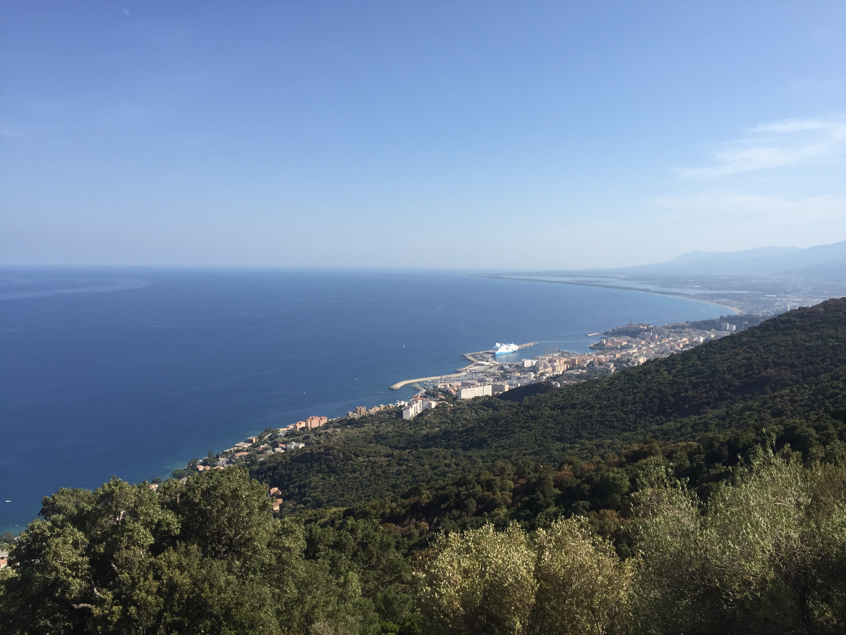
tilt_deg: -3.7
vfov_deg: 48.2
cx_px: 423
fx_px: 709
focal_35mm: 29
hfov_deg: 61.7
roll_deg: -0.8
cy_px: 318
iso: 32
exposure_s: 1/1980
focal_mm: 4.15
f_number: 2.2
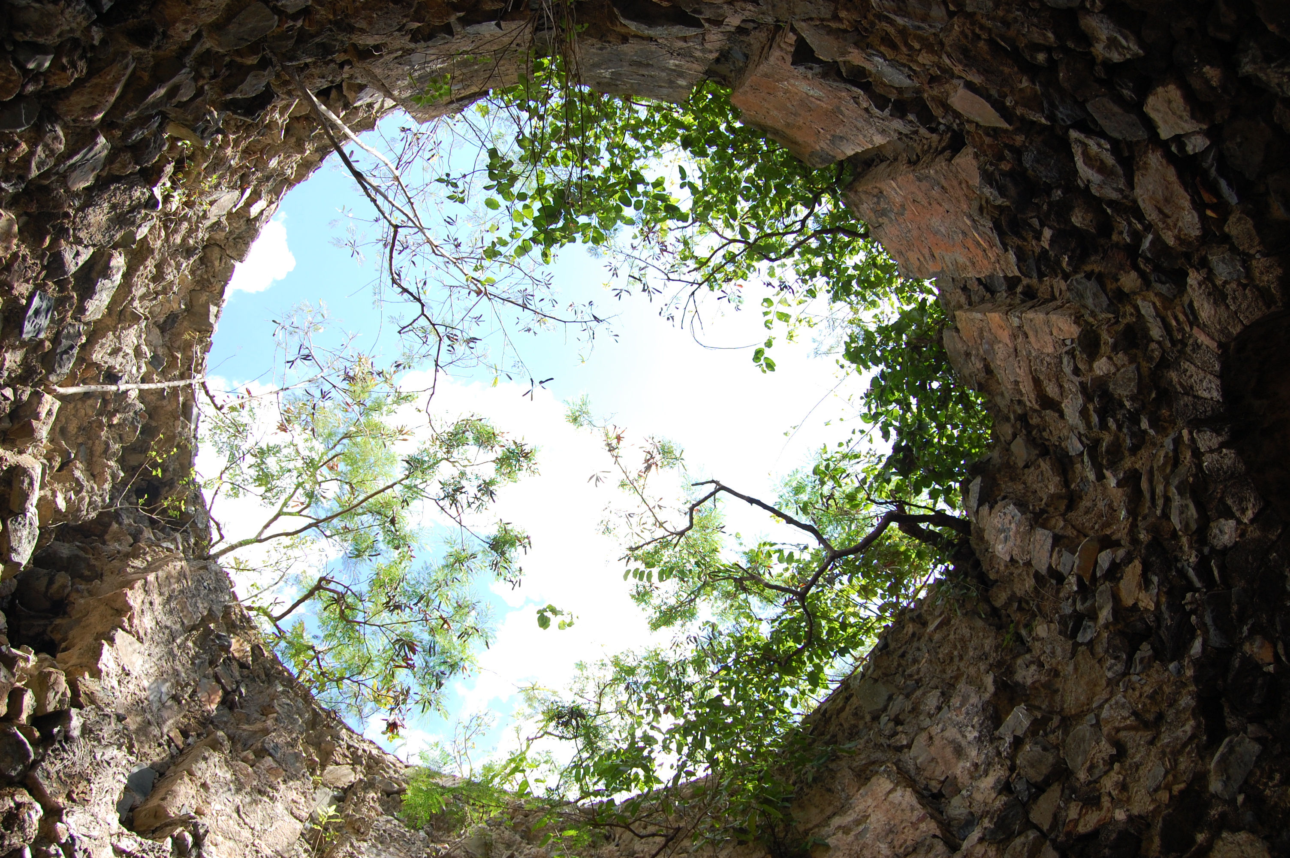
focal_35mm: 27
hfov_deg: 67.4
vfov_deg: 47.8
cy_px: 429
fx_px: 967
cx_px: 645
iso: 200
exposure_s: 1/200
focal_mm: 18
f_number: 5
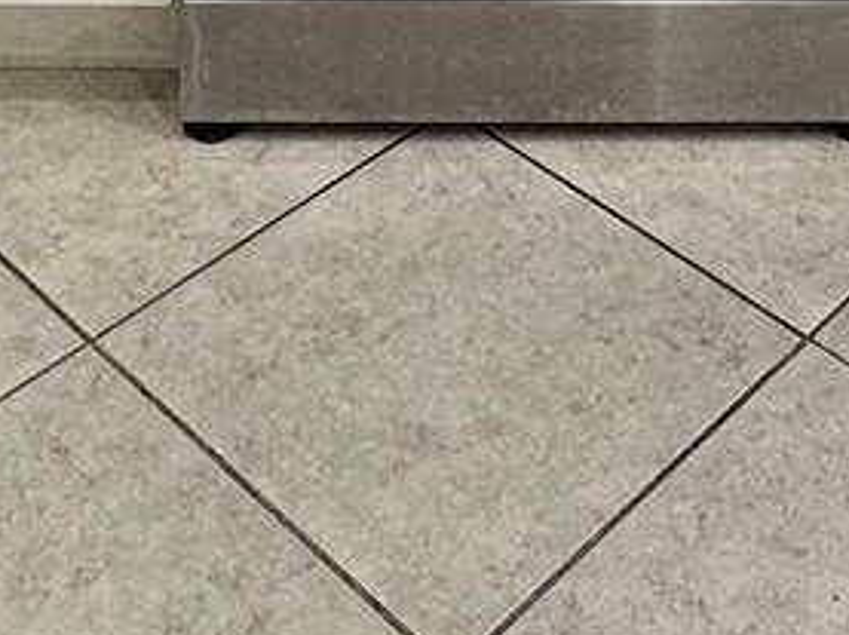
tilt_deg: +0.0
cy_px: -1163
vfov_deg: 11.8
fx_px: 1984
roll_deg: -1.6
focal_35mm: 81
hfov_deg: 24.1
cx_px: 506
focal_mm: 2.22
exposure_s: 1/120
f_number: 2.2
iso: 125
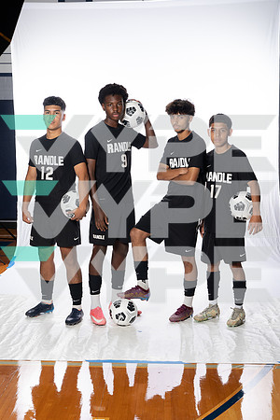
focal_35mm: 60
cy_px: 210
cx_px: 140
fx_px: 700
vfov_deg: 33.4
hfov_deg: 22.6
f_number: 8
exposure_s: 1/250
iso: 800
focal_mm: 60
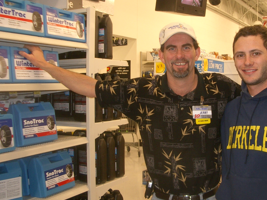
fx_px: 370
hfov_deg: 39.2
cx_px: 177
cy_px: 100
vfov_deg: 30.3
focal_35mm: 48
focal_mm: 5.8
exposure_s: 1/40
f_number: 2.6
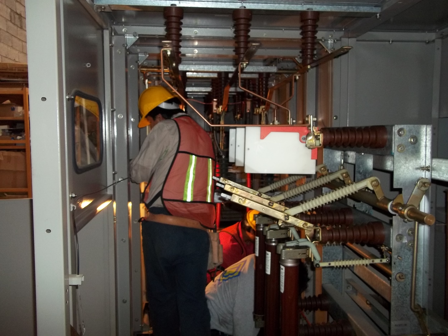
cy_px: 168
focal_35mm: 32
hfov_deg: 56.8
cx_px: 224
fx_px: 414
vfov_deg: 44.2
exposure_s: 1/30
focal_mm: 5.7
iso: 160
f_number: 2.9
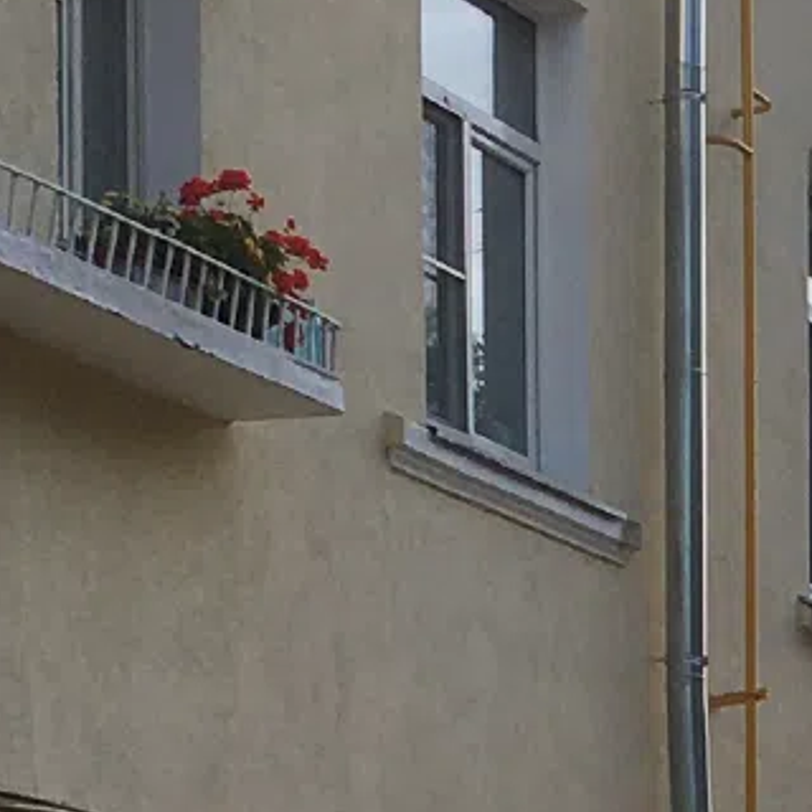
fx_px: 5095
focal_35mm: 192
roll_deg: +0.8
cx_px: 1492
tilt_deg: +4.1
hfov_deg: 8.7
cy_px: 1474
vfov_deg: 8.7
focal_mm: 4.15
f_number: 2.2
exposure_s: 1/916
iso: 25
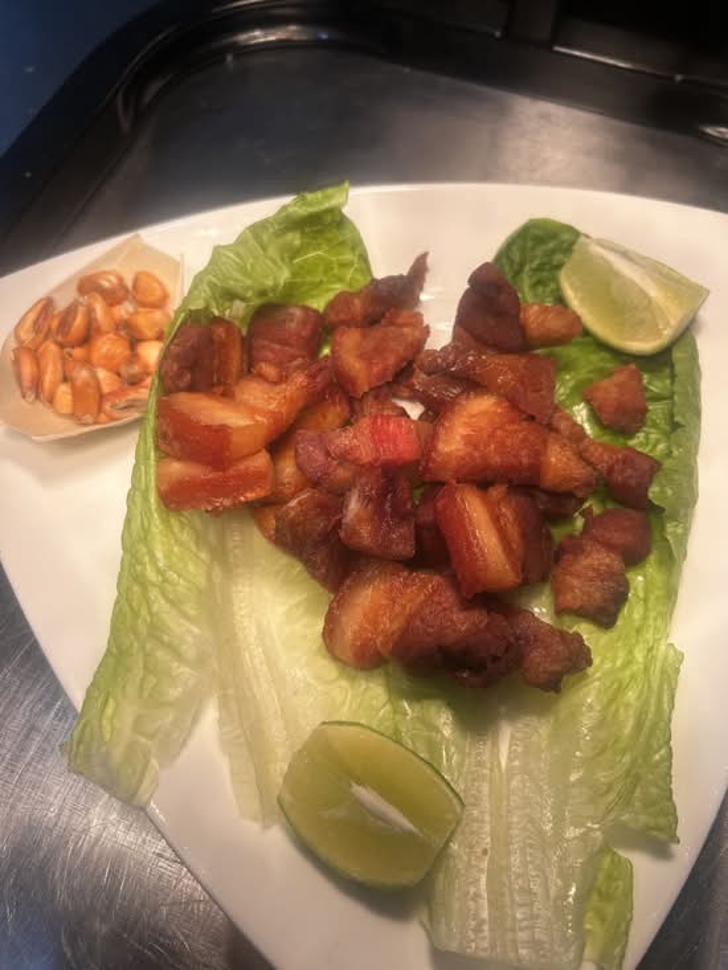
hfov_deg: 53.1
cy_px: 485
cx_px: 364
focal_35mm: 26
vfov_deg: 67.3
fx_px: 729
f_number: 1.5
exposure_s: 1/394
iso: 50
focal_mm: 5.7
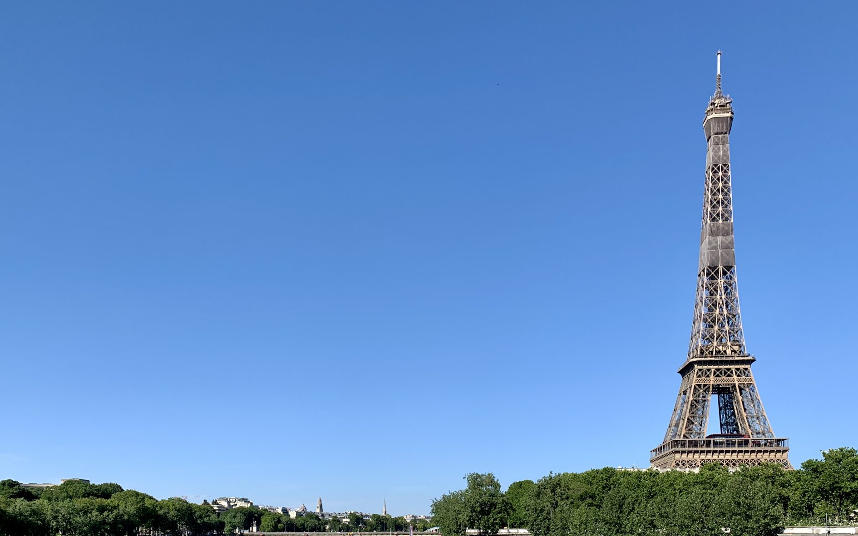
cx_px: 423
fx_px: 655
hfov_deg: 66.5
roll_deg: -1.5
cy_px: 318
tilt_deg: +15.8
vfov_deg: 44.3
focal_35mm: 28
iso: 25
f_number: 1.8
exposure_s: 1/2421
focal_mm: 4.25
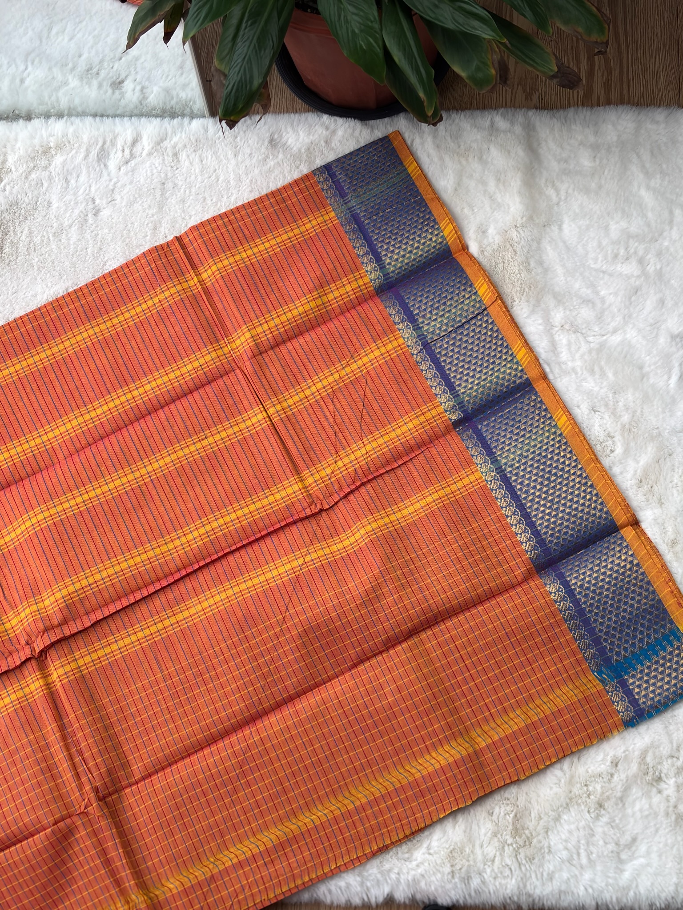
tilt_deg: -74.2
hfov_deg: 29.7
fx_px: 1289
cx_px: 342
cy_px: 455
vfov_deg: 38.9
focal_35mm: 49
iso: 40
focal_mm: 5.96
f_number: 1.6
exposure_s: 1/159
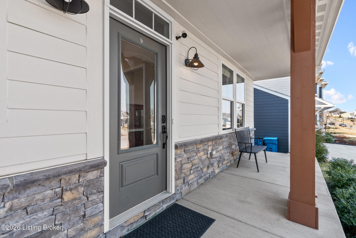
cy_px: 119
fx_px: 158
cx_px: 178
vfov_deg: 73.8
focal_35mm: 16
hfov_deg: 96.7
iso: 400
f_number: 11
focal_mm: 16
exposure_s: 1/25
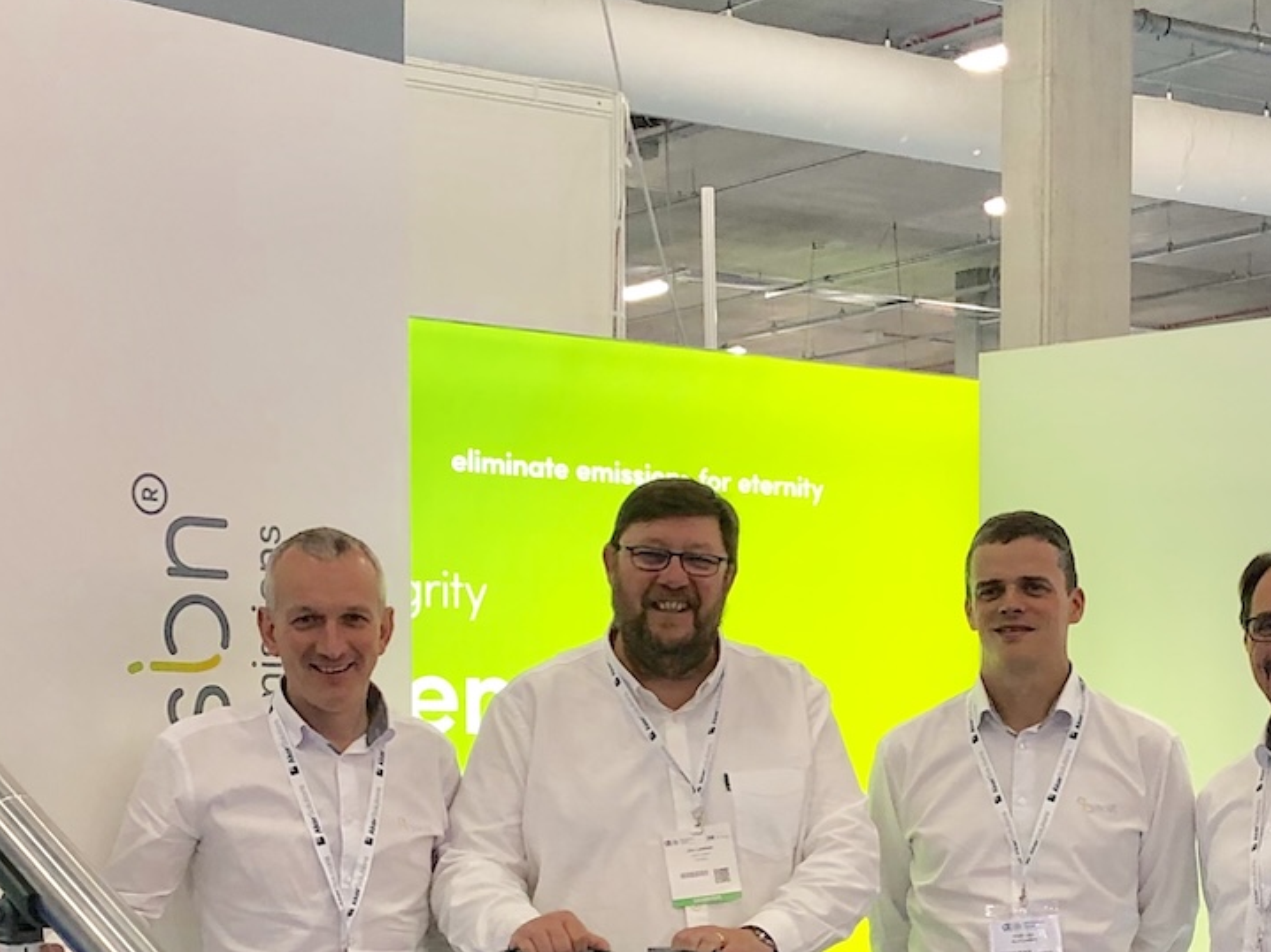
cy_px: 892
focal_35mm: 78
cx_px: 940
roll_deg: -1.3
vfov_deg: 18.5
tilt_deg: -3.0
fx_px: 2863
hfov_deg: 24.8
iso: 25
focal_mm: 4
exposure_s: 1/33
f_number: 1.8
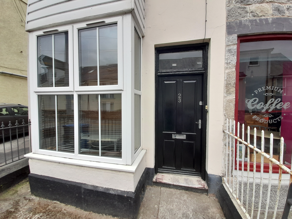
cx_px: 146
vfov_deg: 89.9
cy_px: 110
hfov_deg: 106.2
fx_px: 110
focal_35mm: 13
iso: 40
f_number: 2.2
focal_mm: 1.42
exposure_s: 1/281
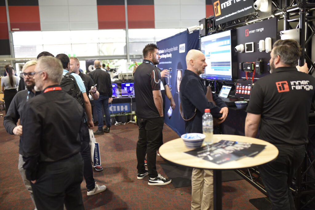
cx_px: 158
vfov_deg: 37.9
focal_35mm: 35
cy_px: 105
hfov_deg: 54.4
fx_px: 306
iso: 800
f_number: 2
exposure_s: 1/60
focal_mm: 35
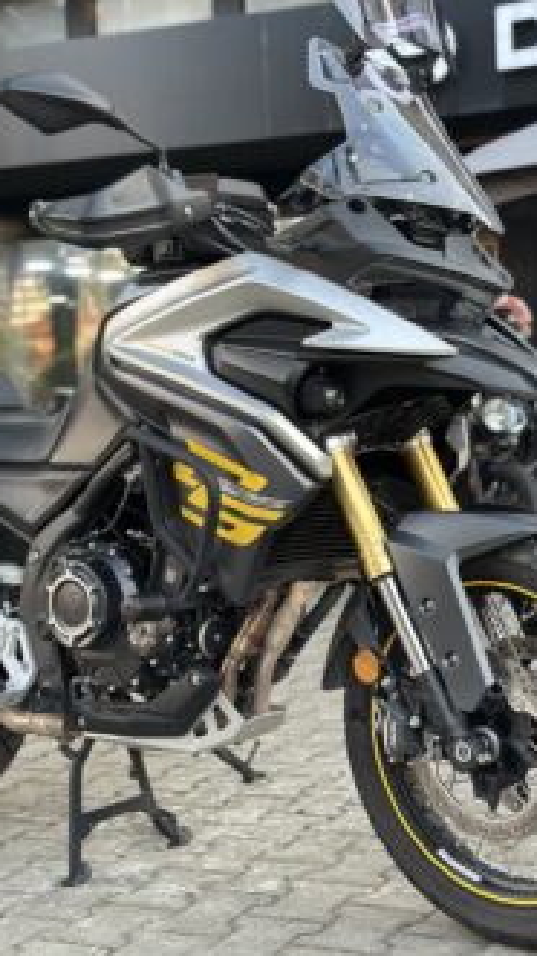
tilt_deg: -1.3
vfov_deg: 35.5
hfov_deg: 20.3
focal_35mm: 59
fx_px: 1495
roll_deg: +1.5
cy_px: 466
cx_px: 358
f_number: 1.78
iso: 100
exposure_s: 1/171
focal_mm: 6.86
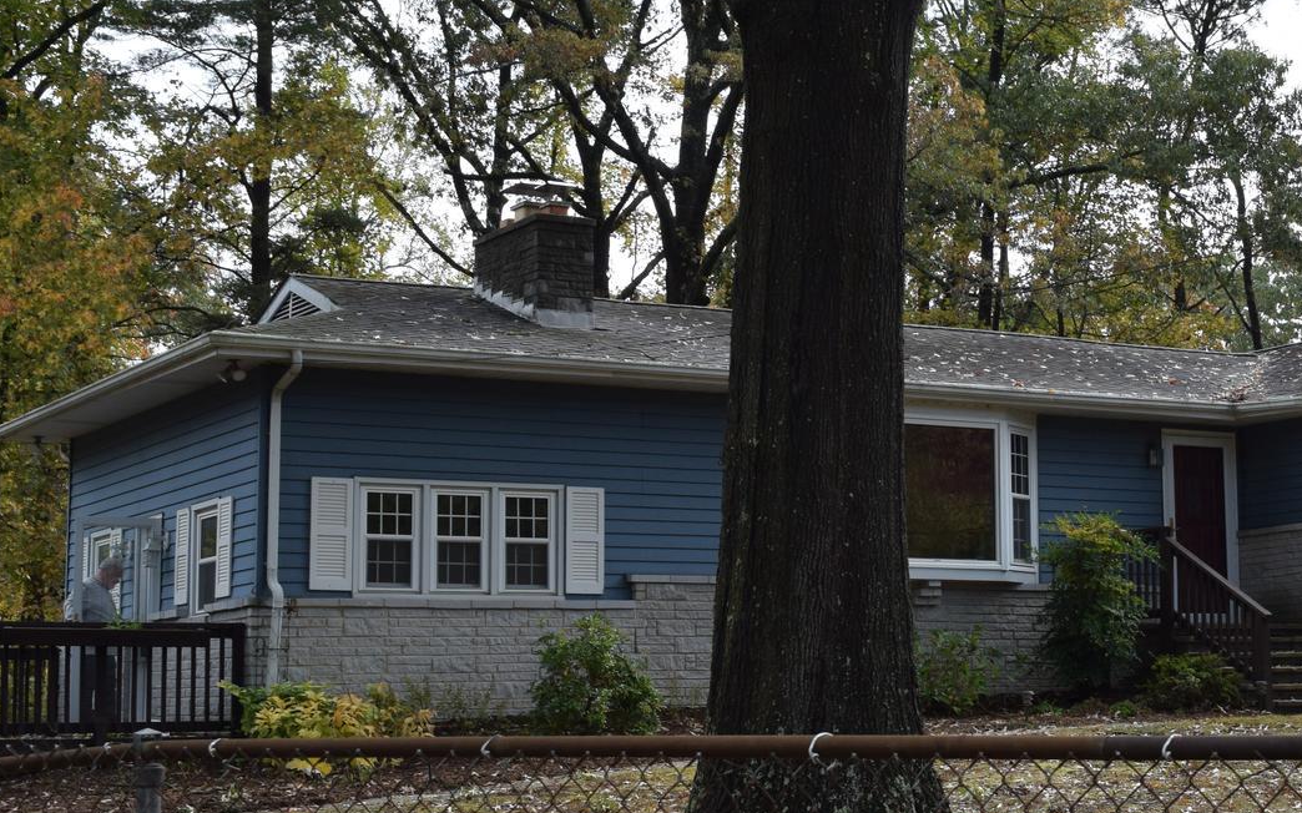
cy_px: 362
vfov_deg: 18.1
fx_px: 2554
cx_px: 1029
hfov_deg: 28.0
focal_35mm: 72
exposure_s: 1/250
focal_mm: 24
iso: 250
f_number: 8
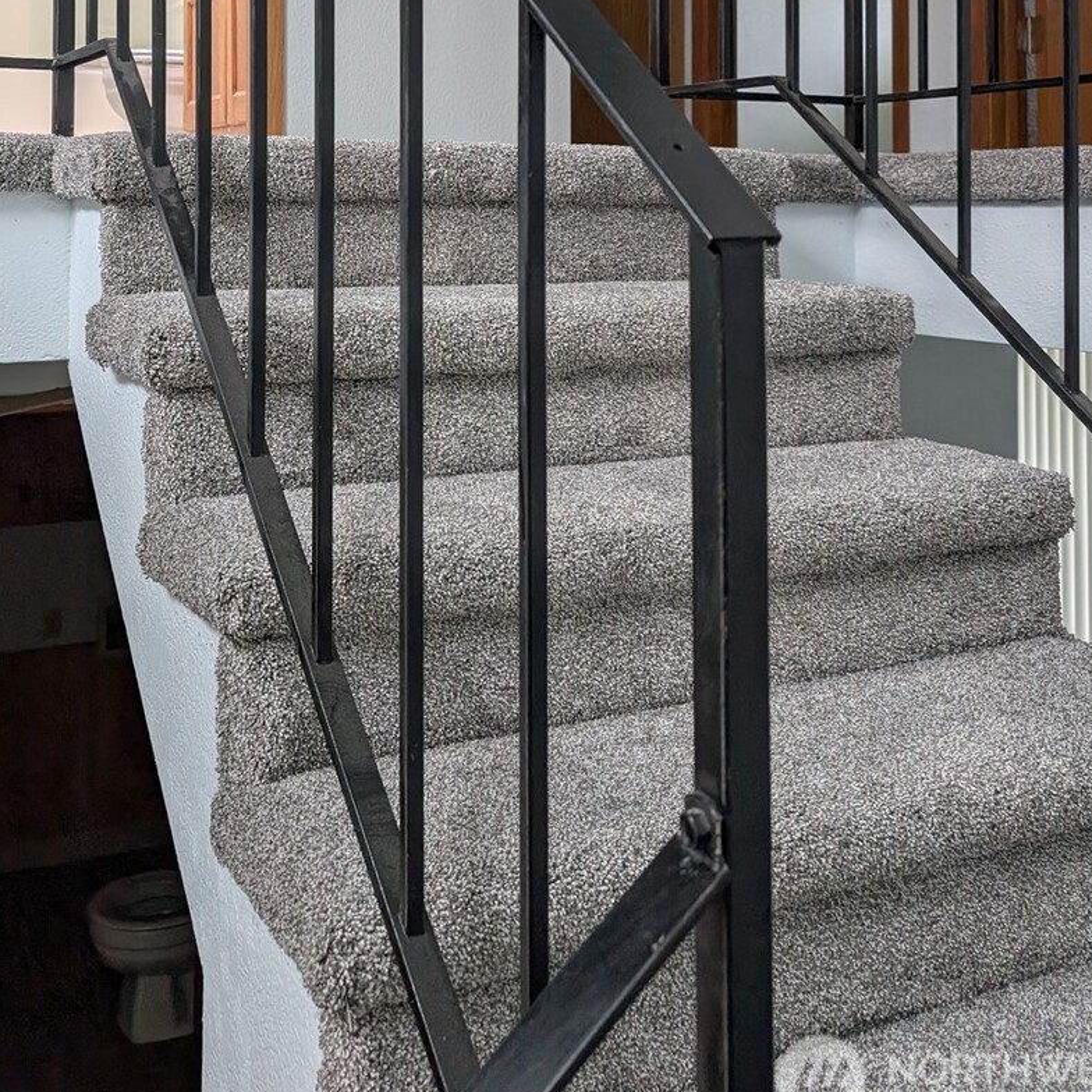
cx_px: 442
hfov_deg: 42.6
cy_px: 141
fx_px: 1392
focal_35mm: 39
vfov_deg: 40.1
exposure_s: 1/1912
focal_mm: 6.9
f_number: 1.68
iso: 68
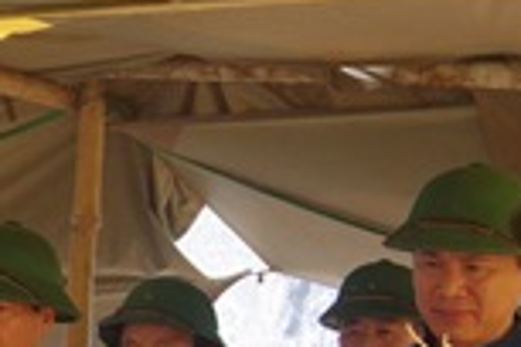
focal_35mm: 113
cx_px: -218
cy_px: 478
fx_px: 1635
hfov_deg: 16.7
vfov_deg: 11.7
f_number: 5.6
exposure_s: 1/100
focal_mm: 18
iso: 800
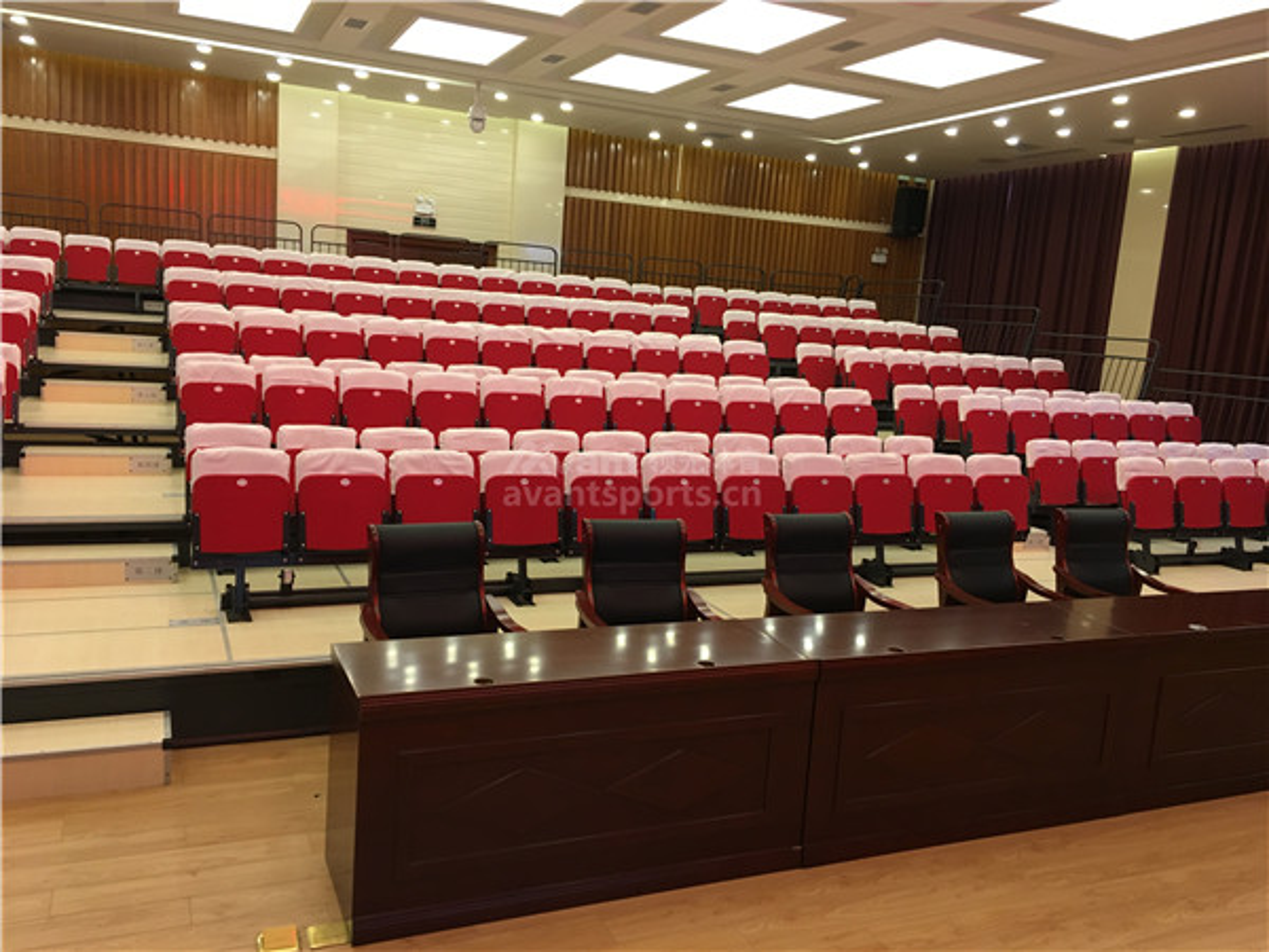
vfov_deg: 48.2
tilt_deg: -9.5
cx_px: 634
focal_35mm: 29
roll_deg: -3.6
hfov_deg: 61.7
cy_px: 476
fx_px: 1063
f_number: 2.2
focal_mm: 4.15
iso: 125
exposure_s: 1/33
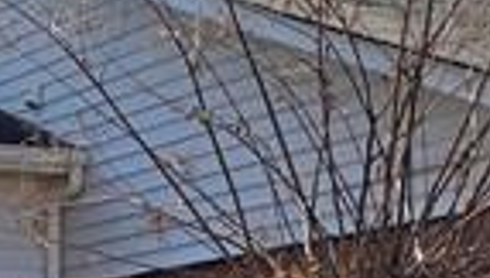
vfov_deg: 6.7
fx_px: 2330
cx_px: 130
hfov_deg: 12.0
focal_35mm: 179
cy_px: 384
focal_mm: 6.3
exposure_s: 1/4539
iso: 80
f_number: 1.7
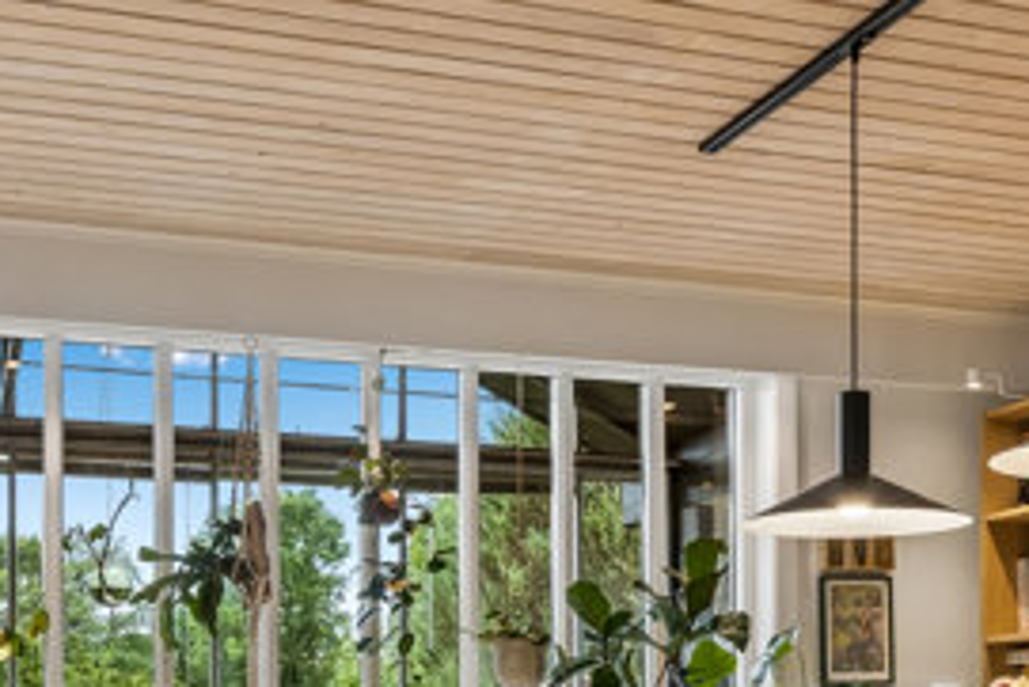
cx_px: 532
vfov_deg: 20.8
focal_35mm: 62
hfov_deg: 32.4
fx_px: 1773
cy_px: 769
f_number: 8
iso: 200
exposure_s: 1/5
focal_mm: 14
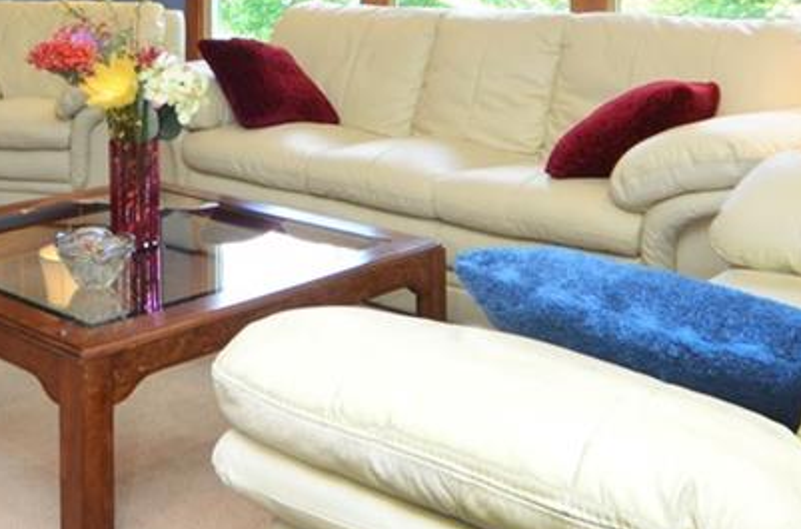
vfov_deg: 26.3
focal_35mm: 46
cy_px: -83
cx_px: 168
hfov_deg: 41.2
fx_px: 1021
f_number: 5.6
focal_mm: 12
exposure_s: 1/100
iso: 800
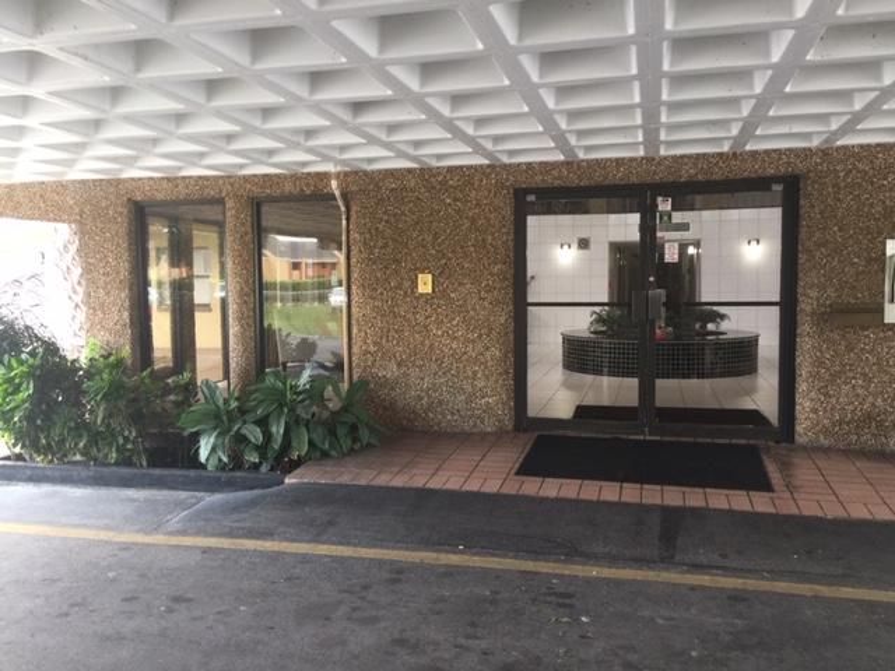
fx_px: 750
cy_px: 336
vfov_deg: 48.2
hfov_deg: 61.7
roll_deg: -0.4
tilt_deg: -3.1
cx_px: 448
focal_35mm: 29
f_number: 2.2
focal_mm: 4.15
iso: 40
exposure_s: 1/30
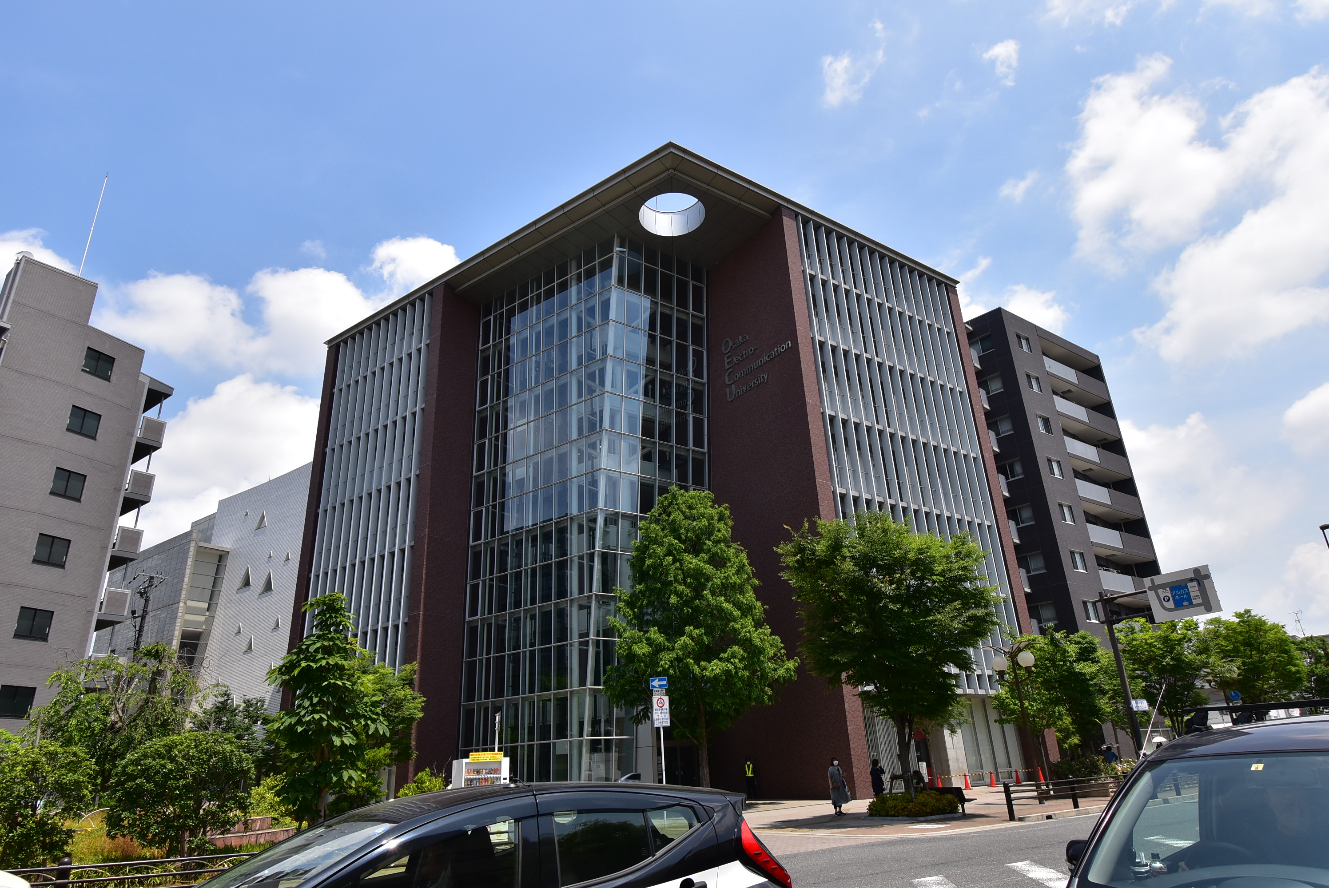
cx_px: 664
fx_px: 776
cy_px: 444
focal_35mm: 21
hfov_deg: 81.2
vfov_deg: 59.6
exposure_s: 1/500
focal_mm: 14
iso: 360
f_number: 11
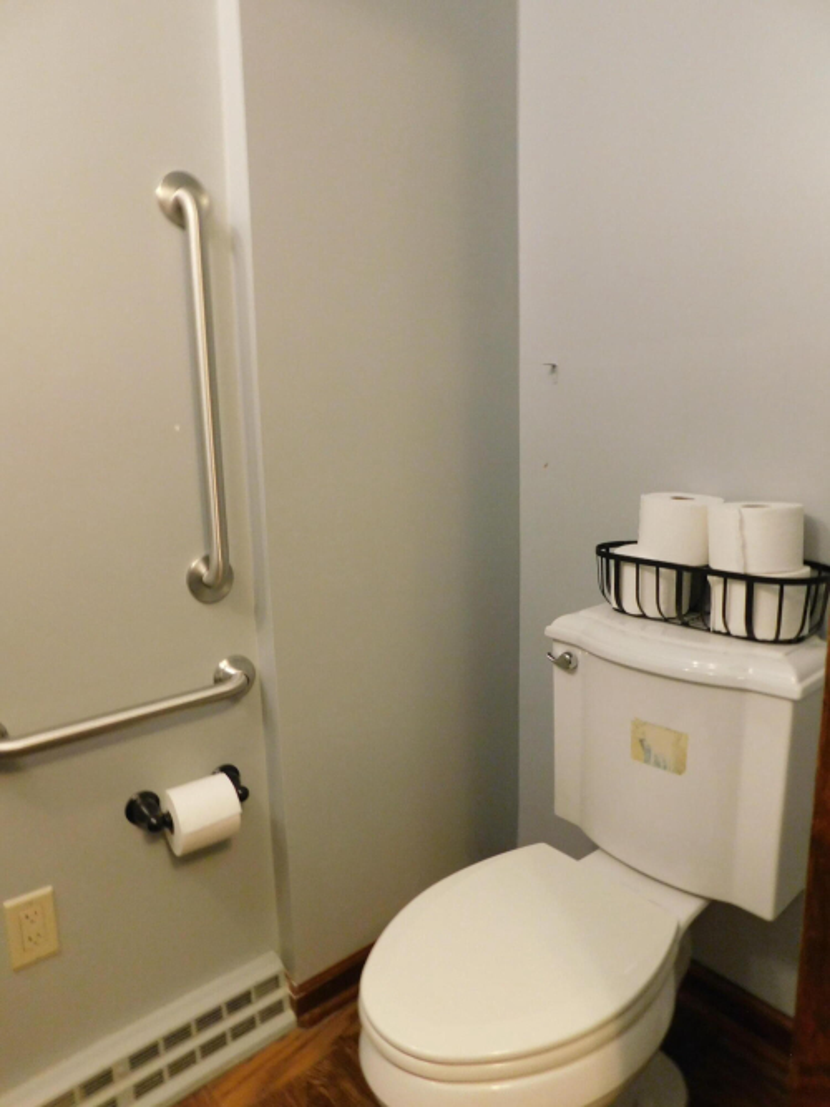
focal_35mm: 23
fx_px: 736
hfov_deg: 58.9
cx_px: 415
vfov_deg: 73.9
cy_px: 554
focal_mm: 4
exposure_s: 1/13
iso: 400
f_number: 3
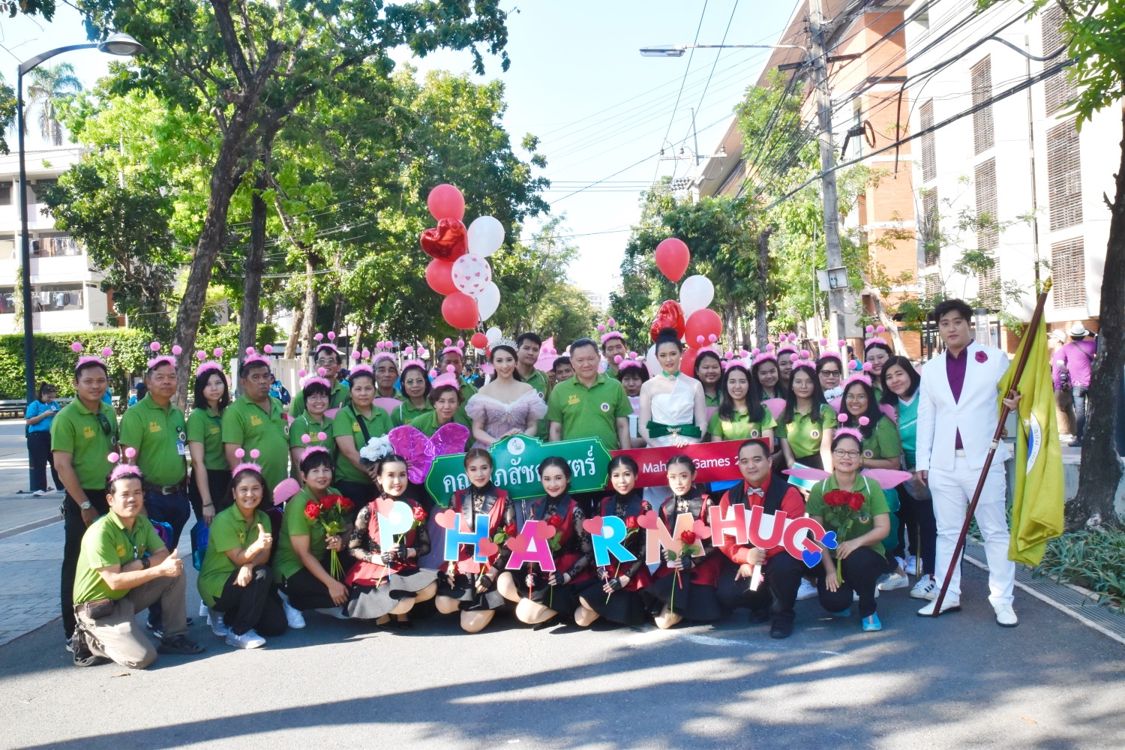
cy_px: 375
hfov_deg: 61.9
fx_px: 937
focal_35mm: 30
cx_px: 562
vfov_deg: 43.6
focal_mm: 20
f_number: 20
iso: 1000
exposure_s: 1/200
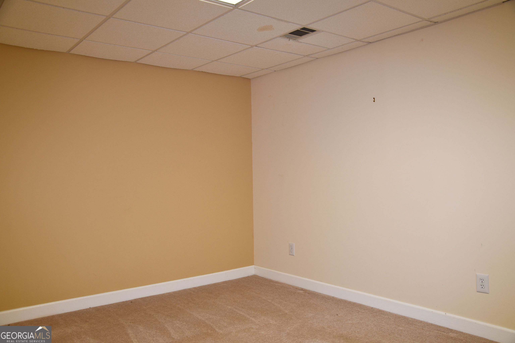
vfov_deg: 42.3
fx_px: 443
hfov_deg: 60.3
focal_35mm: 31
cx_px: 258
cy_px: 172
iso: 320
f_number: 4
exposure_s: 1/60
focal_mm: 21
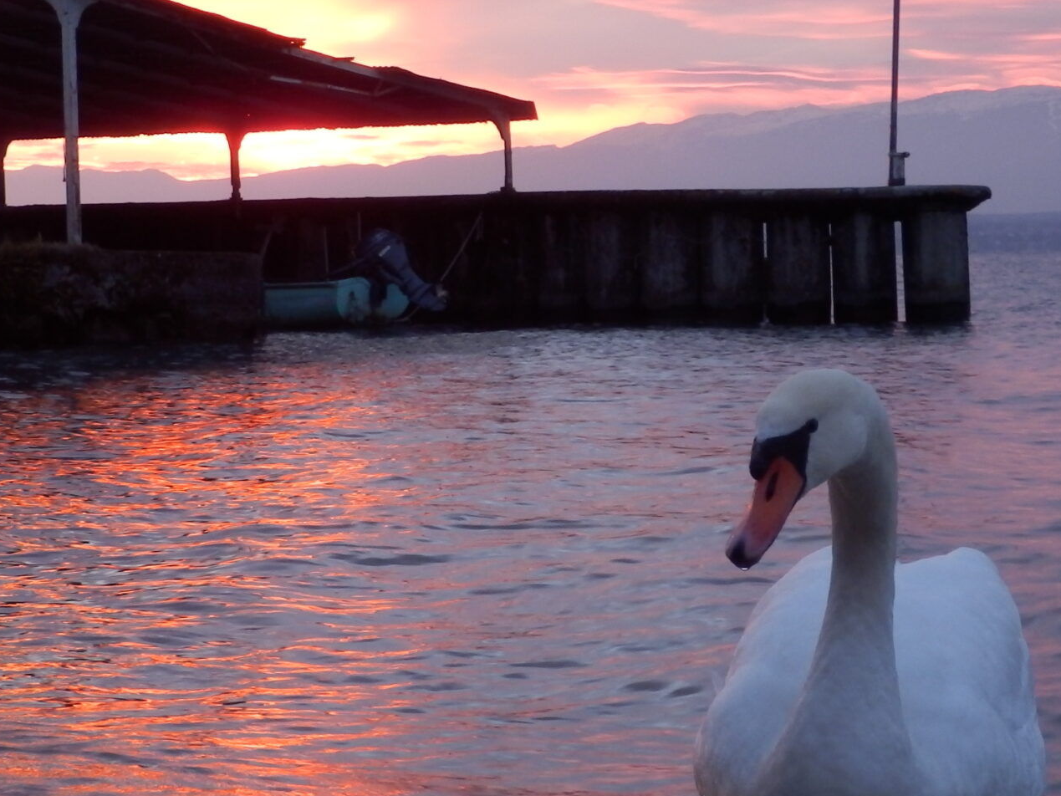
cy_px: 461
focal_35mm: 115
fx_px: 3525
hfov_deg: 17.1
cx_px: 377
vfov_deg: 12.9
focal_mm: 10
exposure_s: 1/20
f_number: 4.5
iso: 160
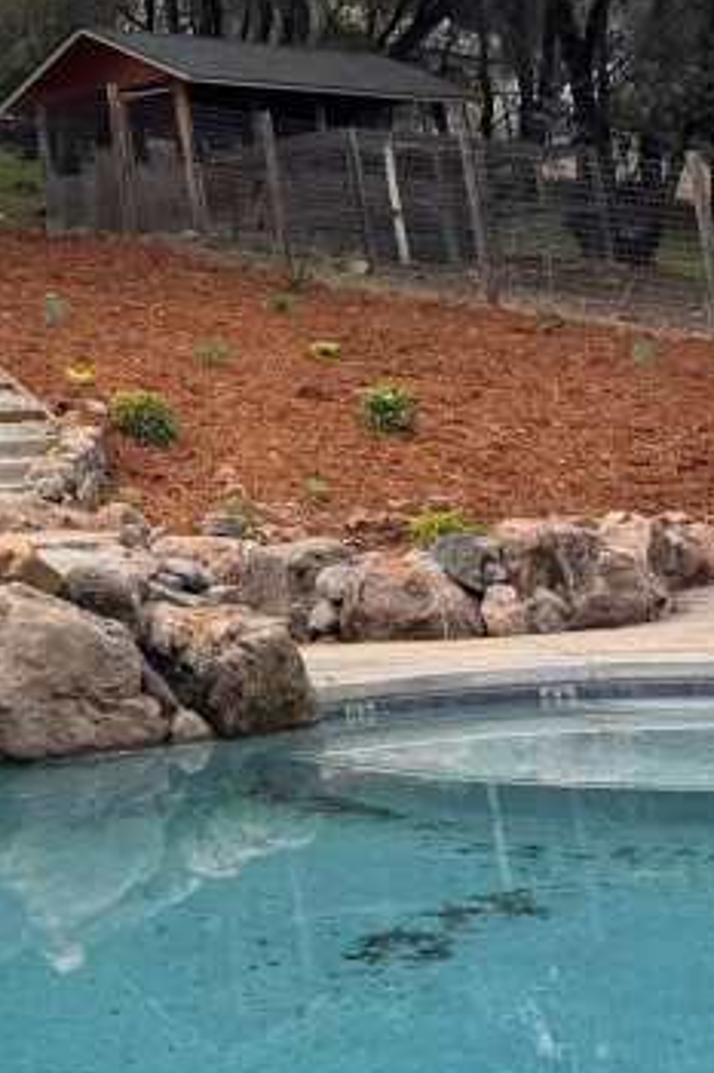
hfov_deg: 16.0
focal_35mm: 73
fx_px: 2174
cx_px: -542
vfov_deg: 26.2
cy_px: -15
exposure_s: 1/747
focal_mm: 6.76
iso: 80
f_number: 1.78
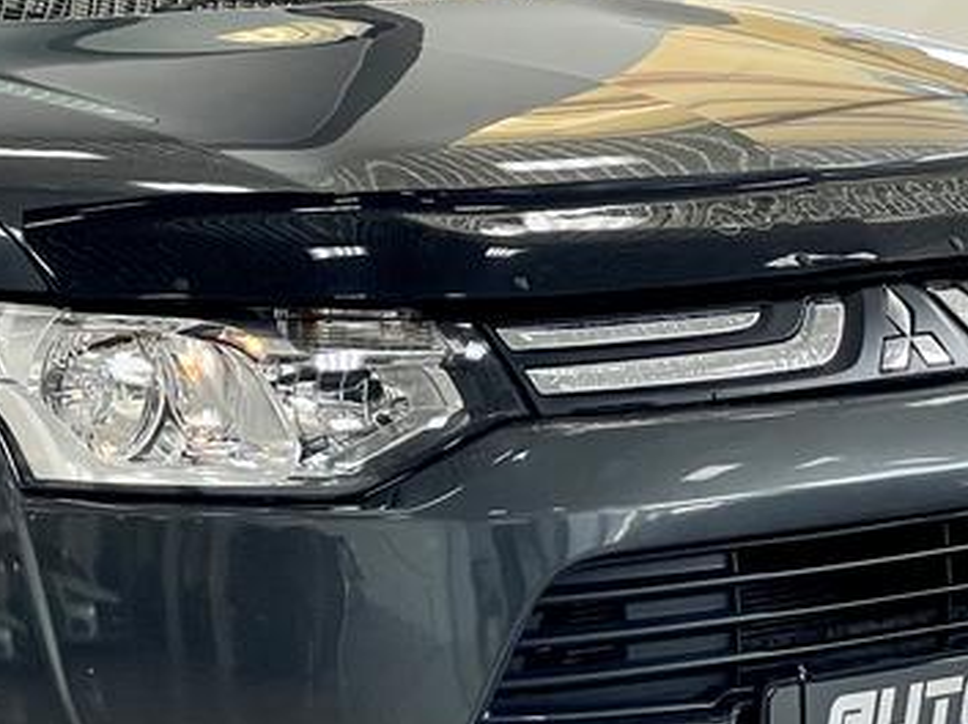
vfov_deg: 8.4
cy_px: 230
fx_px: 4945
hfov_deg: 11.0
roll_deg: +2.3
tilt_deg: -3.2
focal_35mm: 177
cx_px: -82
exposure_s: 1/99
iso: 64
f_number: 2
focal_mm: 6
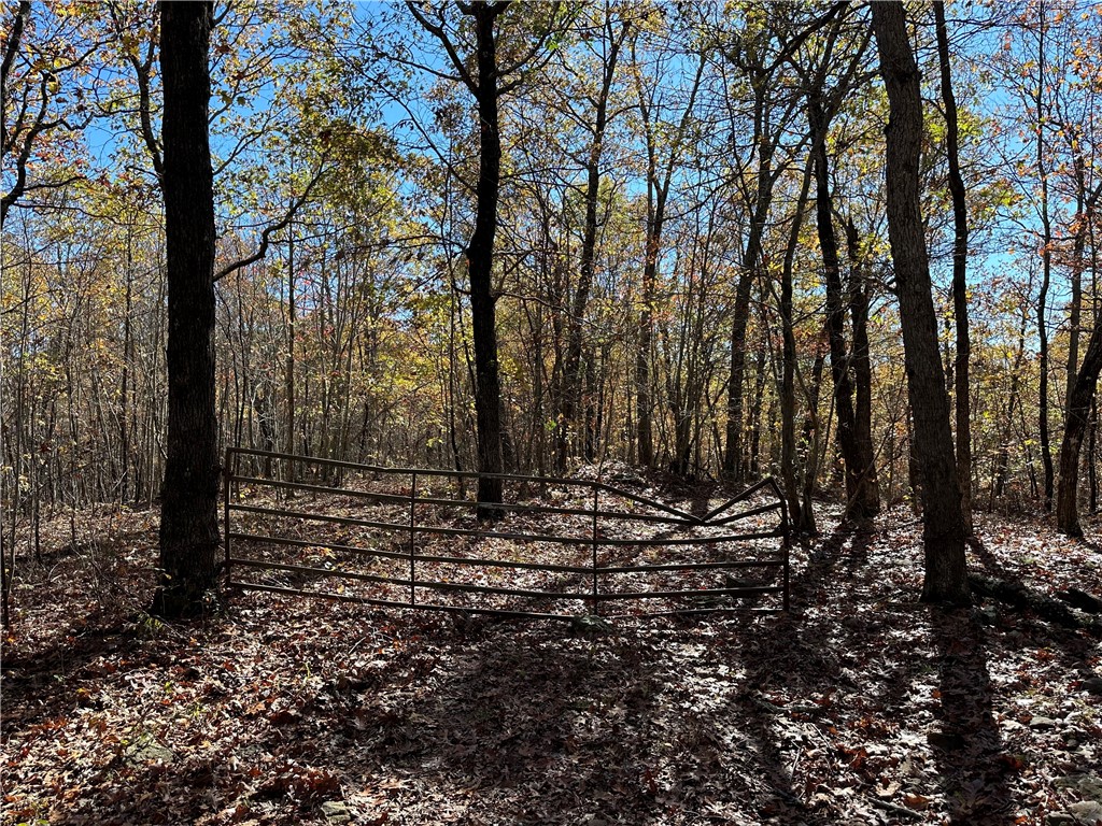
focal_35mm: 24
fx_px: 764
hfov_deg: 71.6
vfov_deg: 56.8
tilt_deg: -0.6
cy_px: 413
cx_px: 551
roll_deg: +0.9
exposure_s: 1/989
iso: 80
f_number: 1.78
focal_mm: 6.86
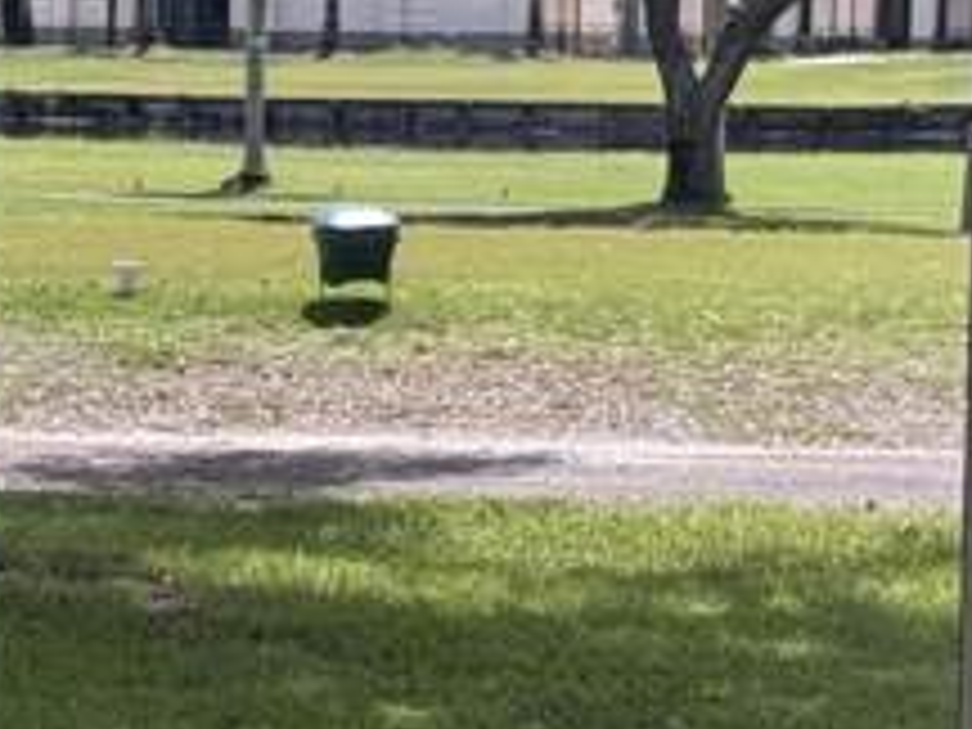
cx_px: -212
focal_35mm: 178
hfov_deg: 10.9
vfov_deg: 8.3
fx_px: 4998
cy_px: 441
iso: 100
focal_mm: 6.76
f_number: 1.78
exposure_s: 1/2494
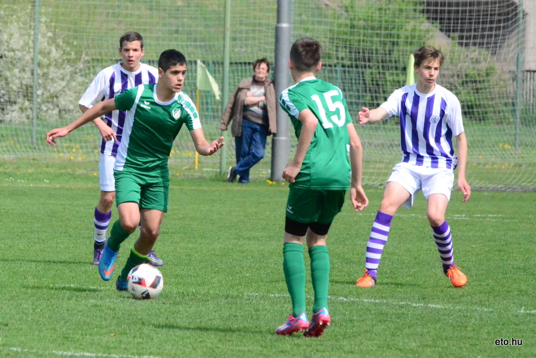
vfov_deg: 3.1
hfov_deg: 4.6
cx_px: 268
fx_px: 6703
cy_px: 179
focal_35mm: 450
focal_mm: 300
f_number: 11
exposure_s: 1/8000
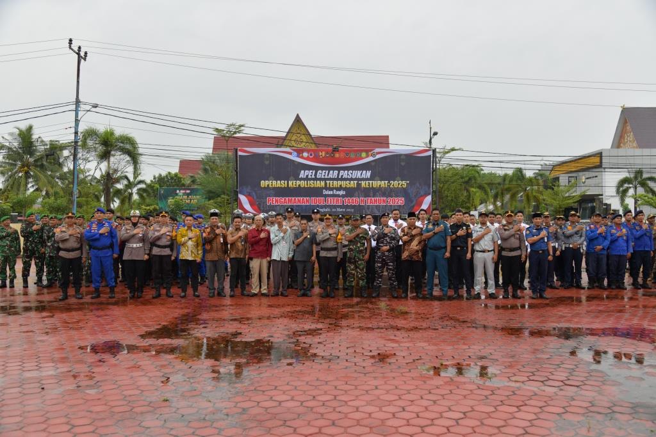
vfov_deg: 42.3
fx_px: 565
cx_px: 328
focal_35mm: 31
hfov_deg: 60.3
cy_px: 218
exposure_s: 1/200
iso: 320
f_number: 5.6
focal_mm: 31
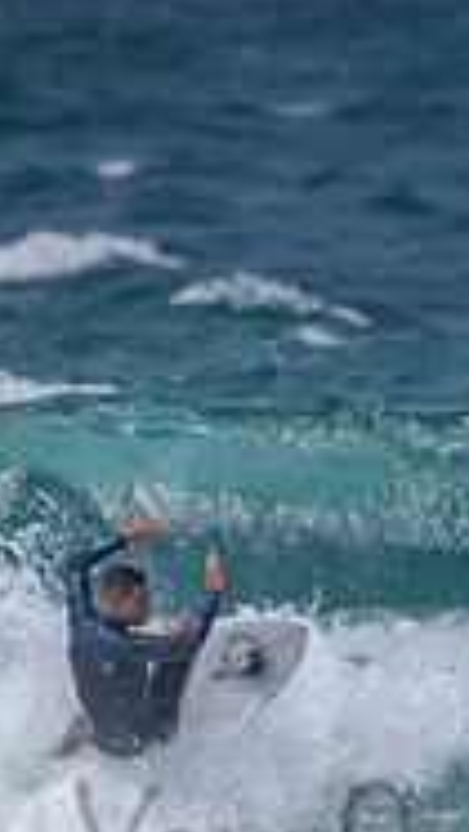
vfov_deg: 1.1
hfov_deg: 0.6
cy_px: 701
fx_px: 44097
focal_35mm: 2000
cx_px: 392
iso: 90
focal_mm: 500
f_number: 5.6
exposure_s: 1/2000
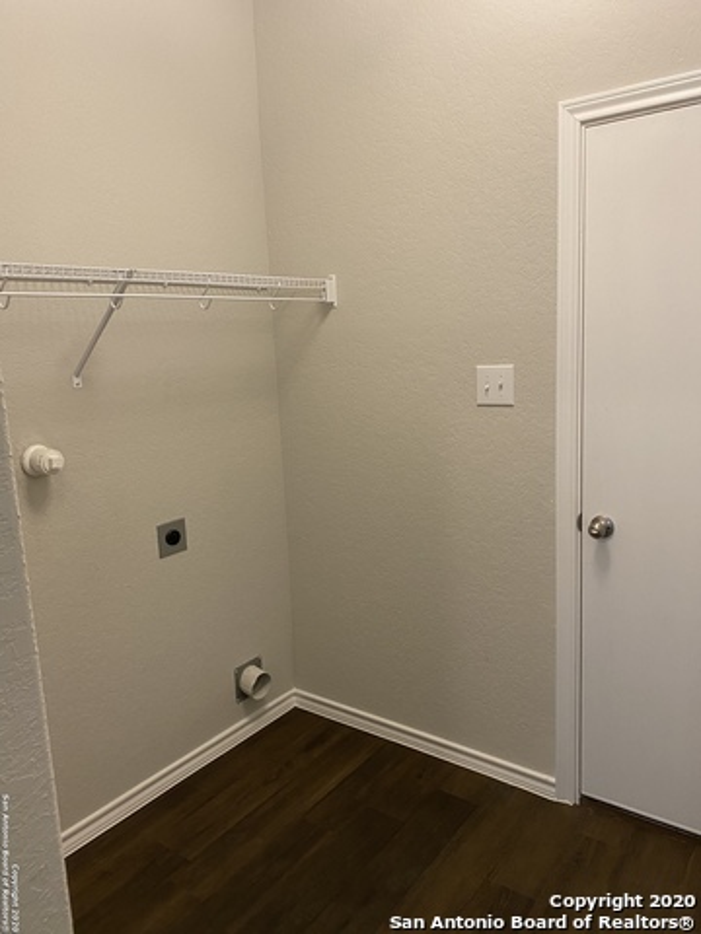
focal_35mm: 26
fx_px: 702
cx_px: 350
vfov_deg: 67.3
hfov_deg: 53.1
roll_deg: +3.0
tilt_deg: -8.8
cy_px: 467
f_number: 1.8
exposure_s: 1/60
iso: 200
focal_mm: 4.25
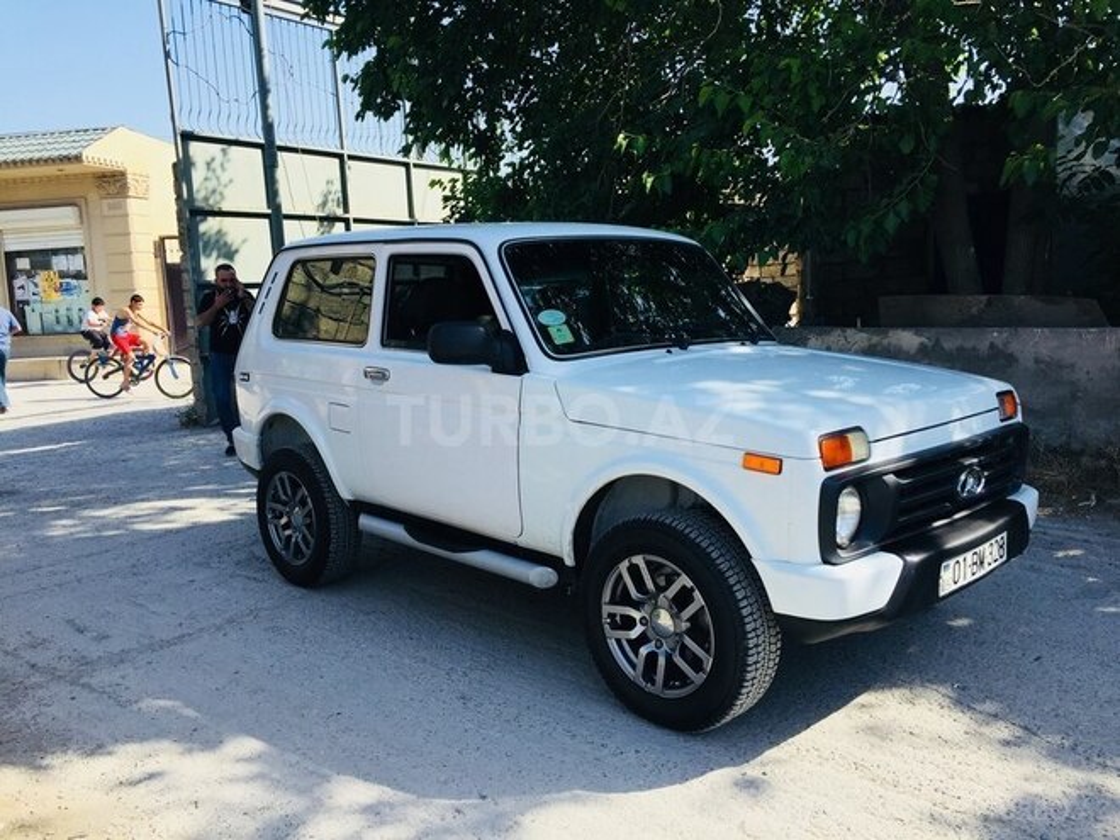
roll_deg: +2.3
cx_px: 560
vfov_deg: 48.2
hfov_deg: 61.7
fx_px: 938
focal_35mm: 29
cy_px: 420
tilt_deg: -6.4
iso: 32
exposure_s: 1/1199
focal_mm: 4.15
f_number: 2.2
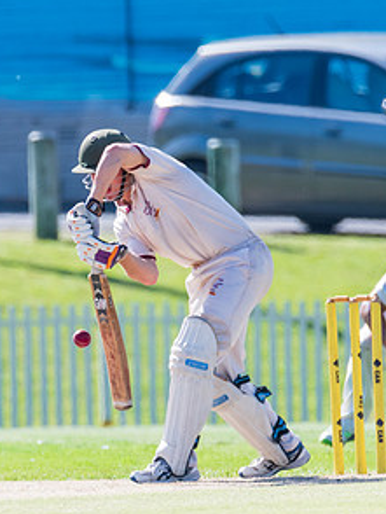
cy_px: 244
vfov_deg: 1.4
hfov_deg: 1.0
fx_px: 21290
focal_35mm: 1434
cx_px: 167
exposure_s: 1/2000
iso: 640
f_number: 6.3
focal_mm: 600
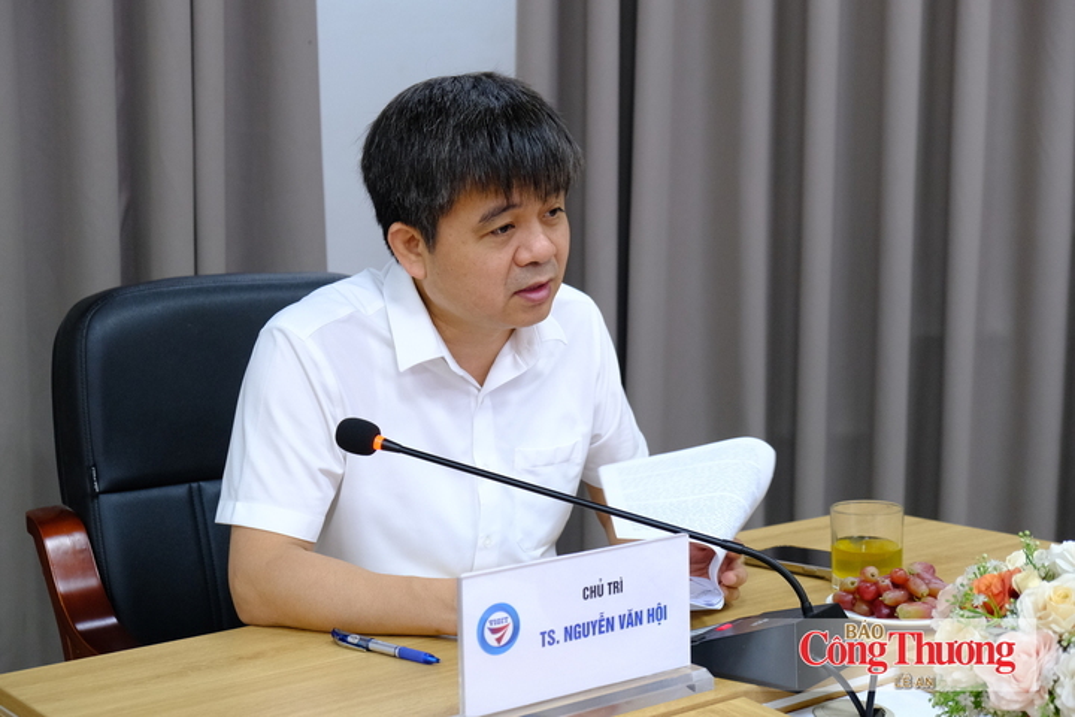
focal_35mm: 54
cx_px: 538
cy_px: 358
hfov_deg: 36.9
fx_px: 1612
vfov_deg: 25.1
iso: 2000
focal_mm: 35.8
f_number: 4
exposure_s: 1/125
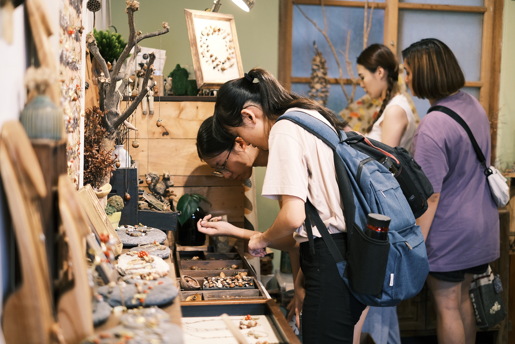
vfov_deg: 25.5
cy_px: 172
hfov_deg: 37.5
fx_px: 758
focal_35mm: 53
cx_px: 258
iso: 500
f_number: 1.4
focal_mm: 35
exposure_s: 1/125
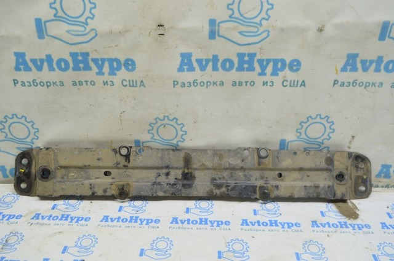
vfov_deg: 39.9
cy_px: 130
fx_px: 361
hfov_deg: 57.3
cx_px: 197
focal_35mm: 33
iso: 400
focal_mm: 22
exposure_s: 1/20
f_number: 5.6
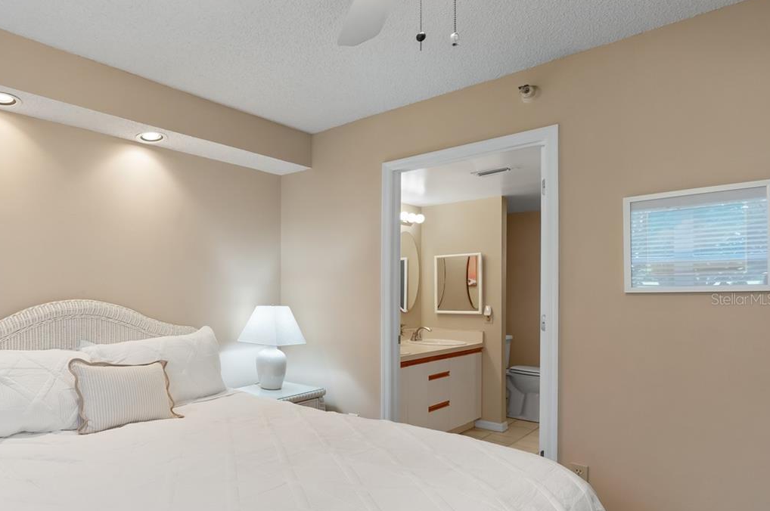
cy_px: 299
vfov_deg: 56.8
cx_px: 173
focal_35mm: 22
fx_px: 470
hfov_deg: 72.0
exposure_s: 1/15
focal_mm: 14
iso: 400
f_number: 7.1
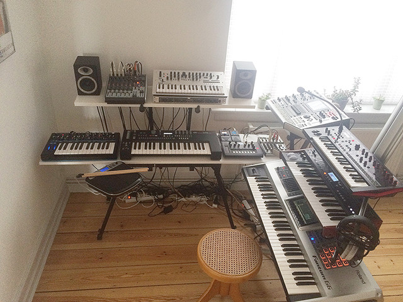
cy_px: 151
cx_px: 202
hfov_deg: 61.7
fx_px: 338
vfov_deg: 48.2
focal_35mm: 29
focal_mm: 4.15
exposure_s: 1/33
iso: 80
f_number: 2.2
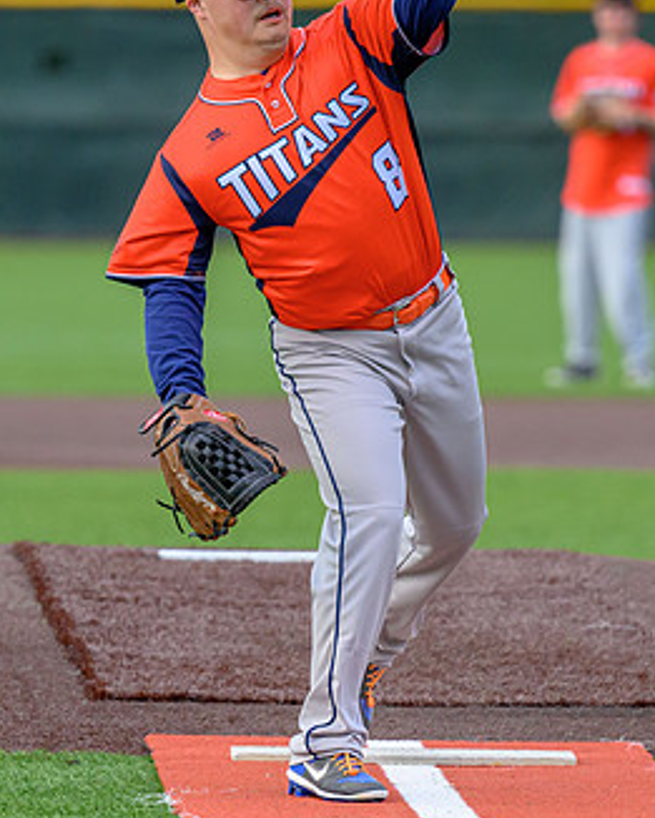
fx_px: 12692
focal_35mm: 524
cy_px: 539
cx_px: 263
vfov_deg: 3.7
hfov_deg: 3.0
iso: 1400
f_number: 3.2
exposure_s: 1/2000
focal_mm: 190
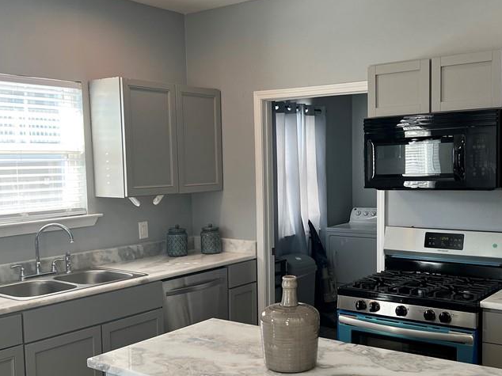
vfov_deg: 34.3
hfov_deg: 44.7
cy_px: 211
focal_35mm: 42
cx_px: 289
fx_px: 609
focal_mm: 5.7
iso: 80
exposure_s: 1/120
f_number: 1.5
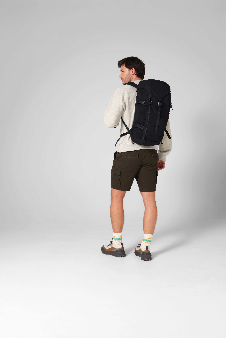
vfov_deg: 44.5
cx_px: 113
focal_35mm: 44
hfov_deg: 30.5
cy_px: 169
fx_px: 414
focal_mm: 29.2
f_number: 8
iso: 160
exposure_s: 1/125
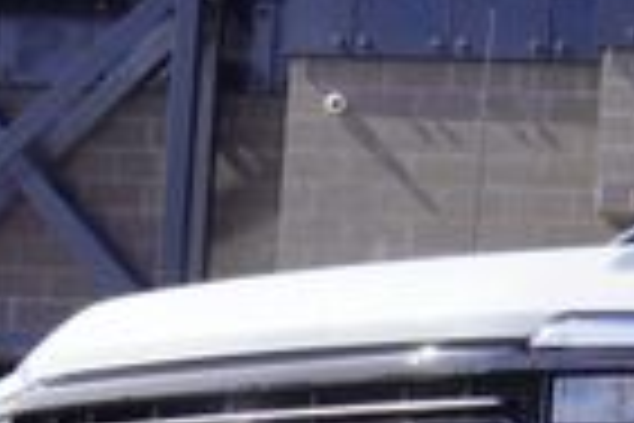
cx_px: 1030
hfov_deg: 10.0
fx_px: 3474
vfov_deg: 7.0
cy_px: 216
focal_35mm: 197
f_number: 8
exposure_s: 1/100
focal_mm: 29
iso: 100
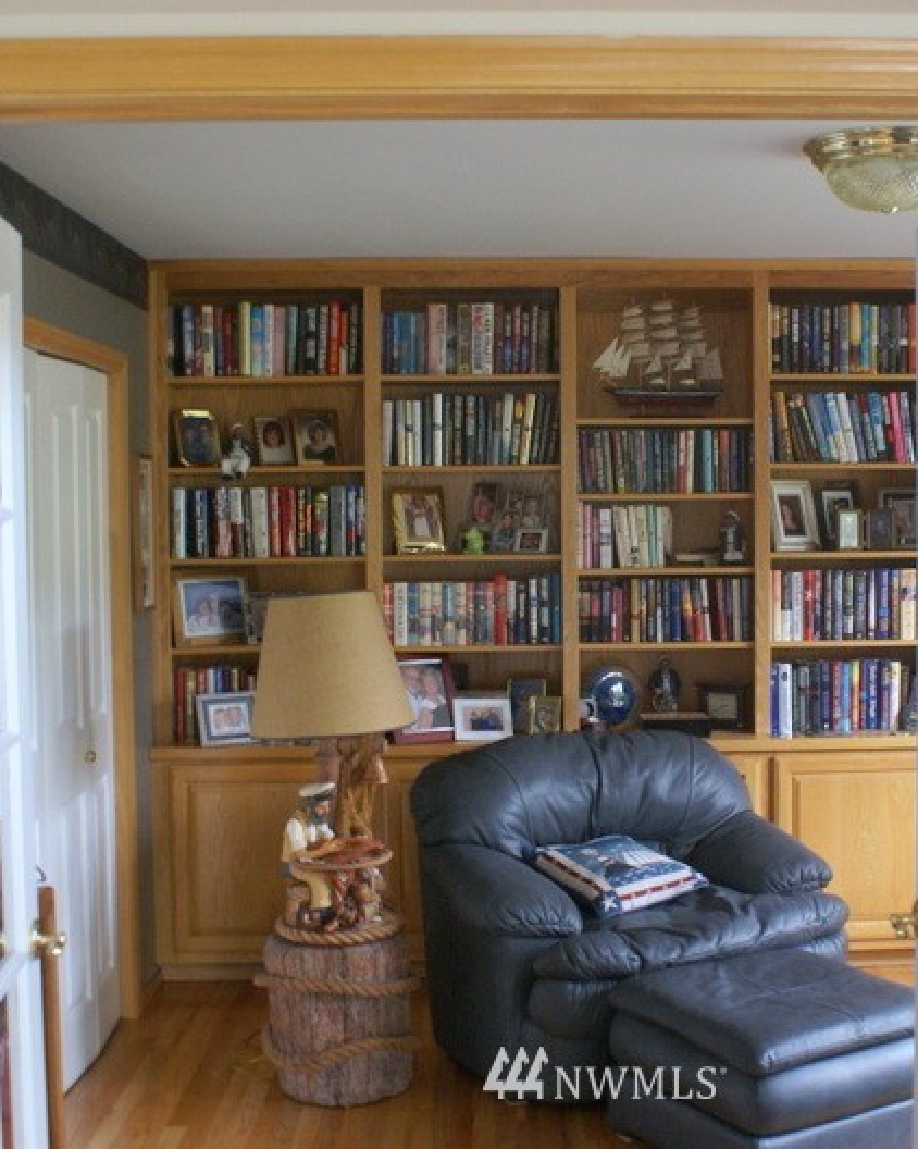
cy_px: 572
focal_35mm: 47
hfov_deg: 31.8
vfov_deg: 39.6
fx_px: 1597
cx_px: 605
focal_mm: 22
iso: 400
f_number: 4
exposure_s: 1/10
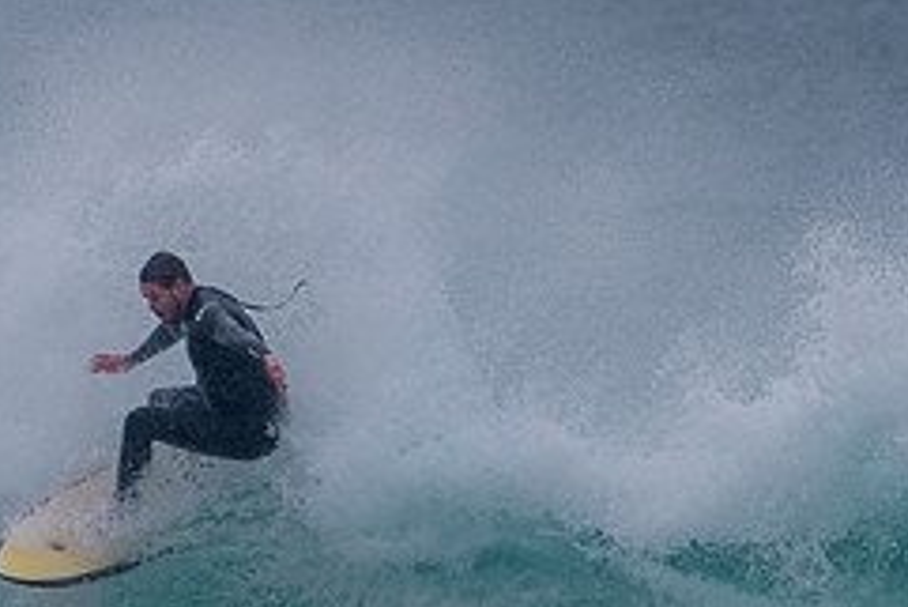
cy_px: 858
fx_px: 37224
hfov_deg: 1.4
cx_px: 385
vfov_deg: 0.9
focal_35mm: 1475
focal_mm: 500
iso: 280
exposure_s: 1/2000
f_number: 5.6
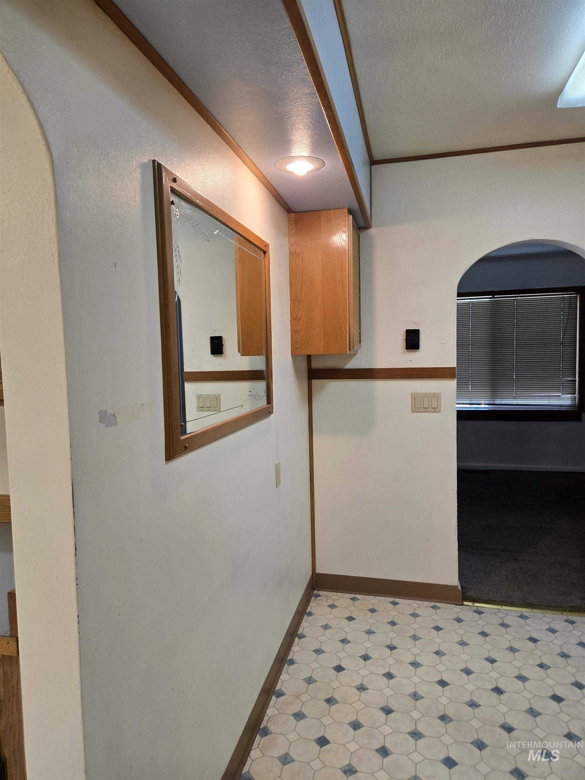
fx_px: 518
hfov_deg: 58.9
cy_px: 390
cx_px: 292
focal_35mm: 23
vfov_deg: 73.9
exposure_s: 1/120
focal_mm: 5.4
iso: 80
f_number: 1.8
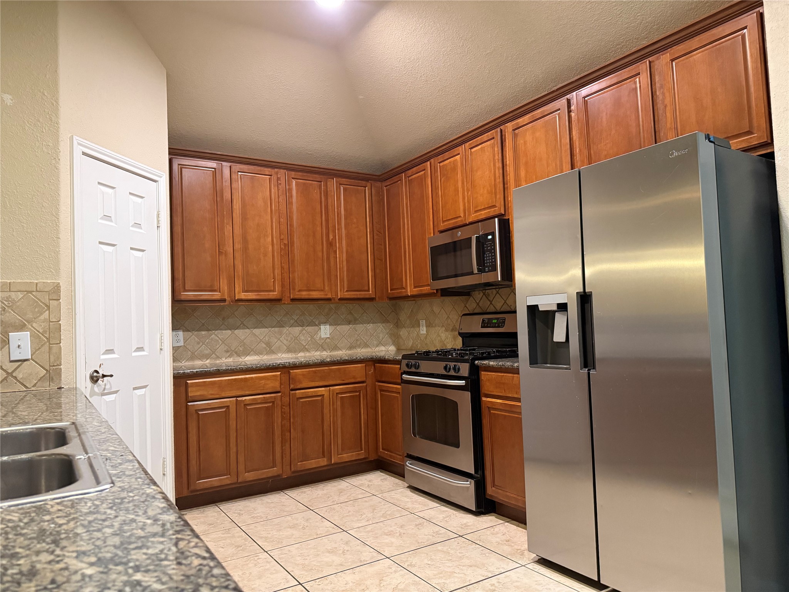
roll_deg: +1.9
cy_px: 296
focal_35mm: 24
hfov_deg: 71.6
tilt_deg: +3.5
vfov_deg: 56.8
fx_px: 547
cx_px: 394
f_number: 1.78
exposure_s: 1/60
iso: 800
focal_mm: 6.76
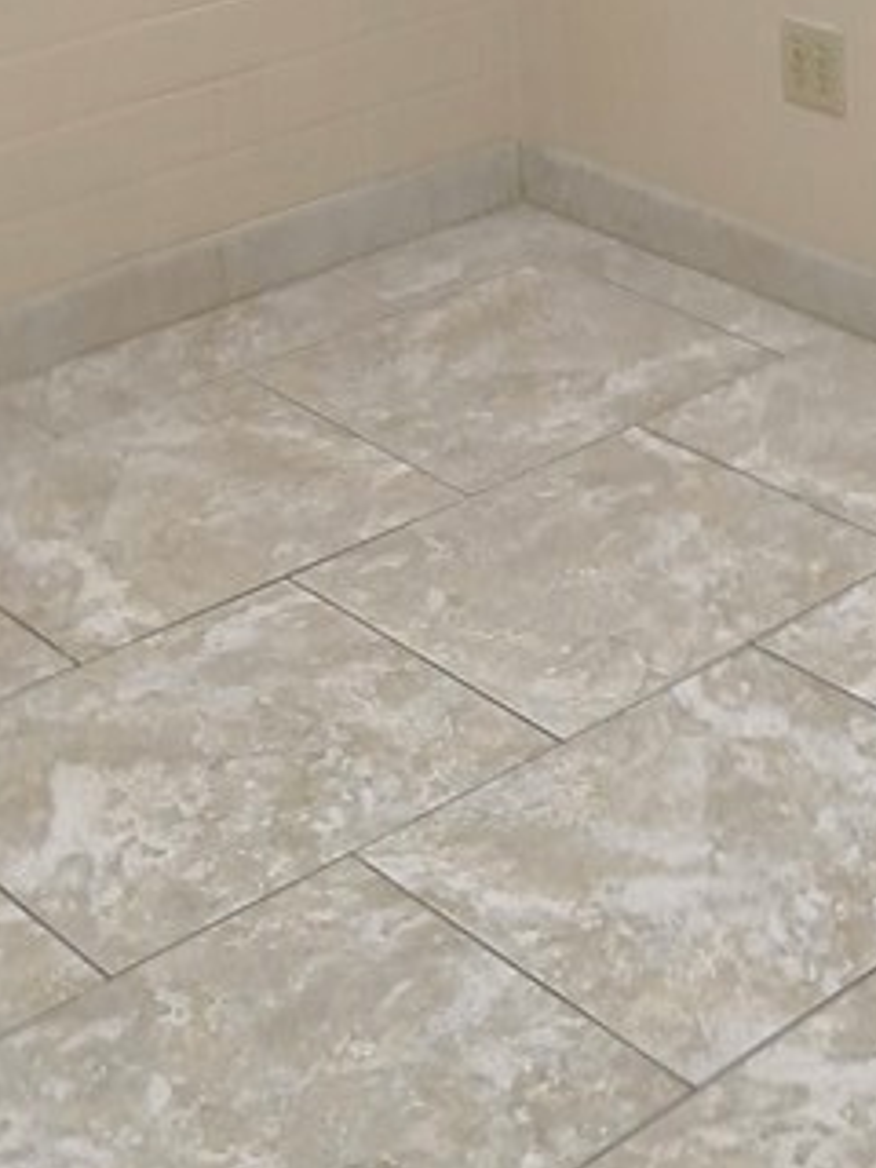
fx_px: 2699
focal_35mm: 80
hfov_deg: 17.5
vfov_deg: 23.3
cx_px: 1077
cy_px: -15
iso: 320
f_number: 2
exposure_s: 1/120
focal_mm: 3.08
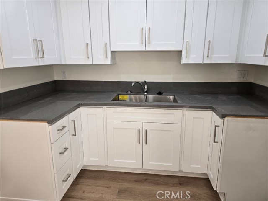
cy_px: 100
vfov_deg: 58.9
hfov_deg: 73.9
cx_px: 134
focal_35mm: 23
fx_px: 178
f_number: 1.7
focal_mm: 6.3
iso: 50
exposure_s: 1/120
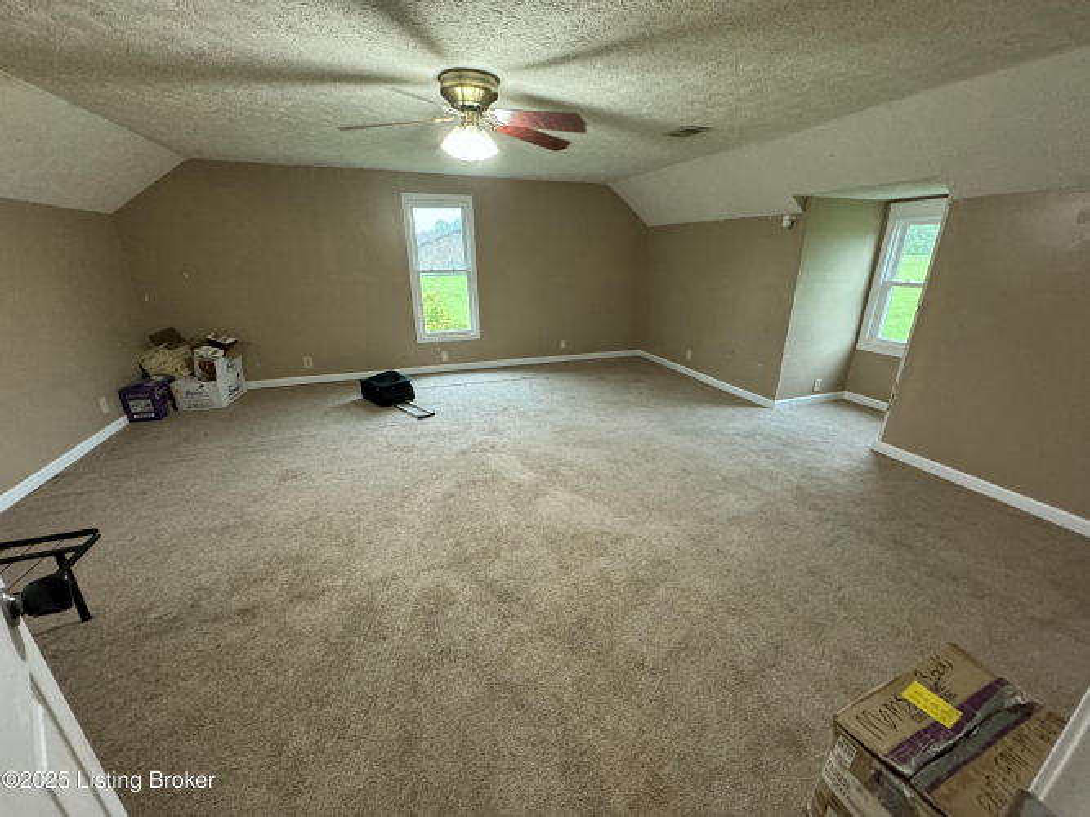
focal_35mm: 14
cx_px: 545
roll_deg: +0.3
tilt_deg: -21.0
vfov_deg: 85.7
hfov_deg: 102.1
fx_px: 441
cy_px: 408
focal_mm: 2.22
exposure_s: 1/60
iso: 500
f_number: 2.2
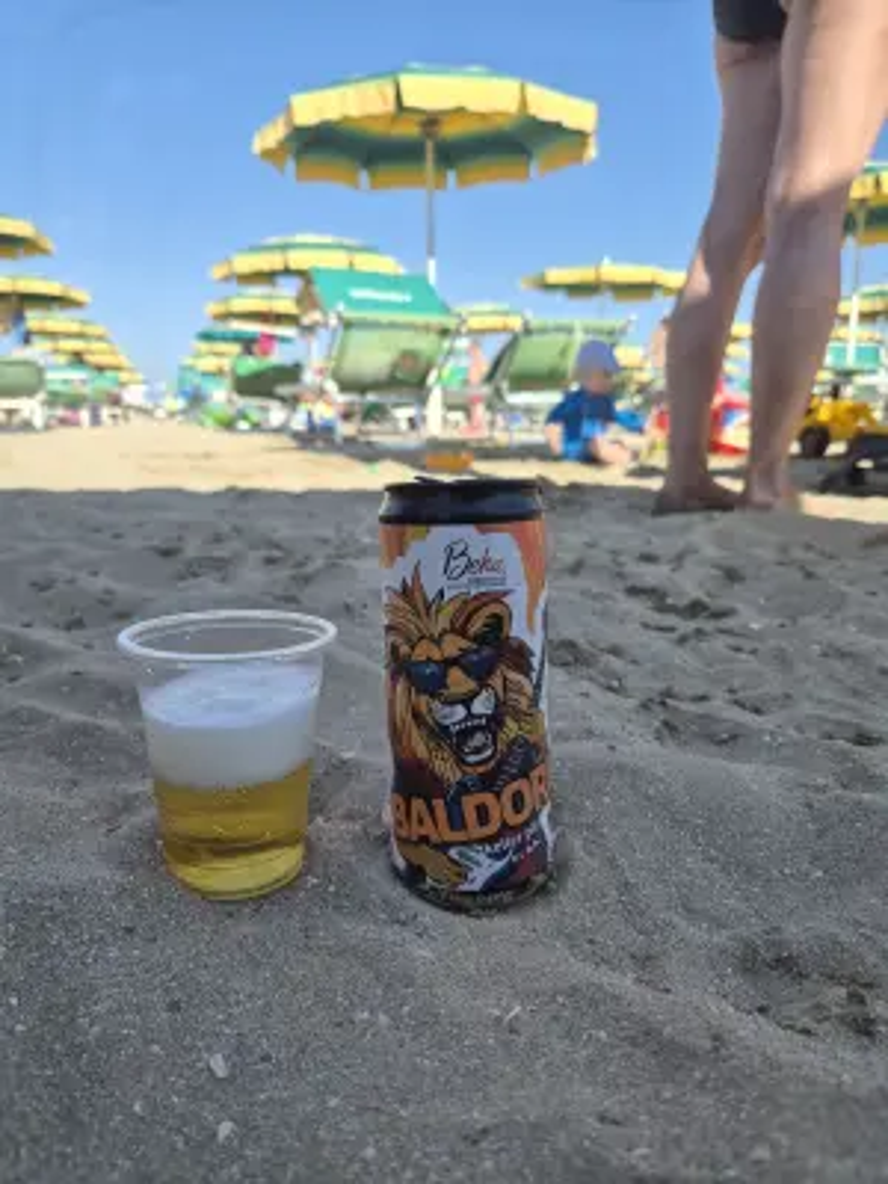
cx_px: 444
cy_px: 592
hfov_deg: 58.9
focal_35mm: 23
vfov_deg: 73.9
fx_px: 787
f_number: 1.8
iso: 80
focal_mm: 5.4
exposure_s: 1/2488
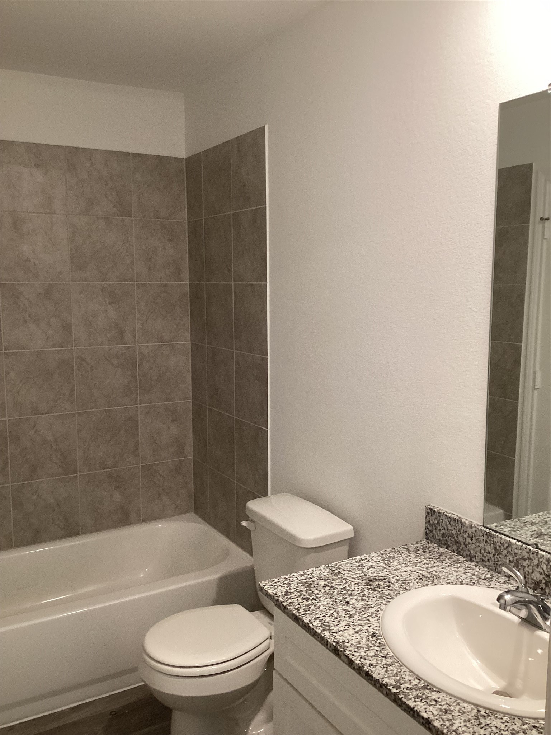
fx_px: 658
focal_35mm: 31
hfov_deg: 45.4
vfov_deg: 58.4
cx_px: 276
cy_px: 368
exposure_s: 1/60
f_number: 2.4
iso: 160
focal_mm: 3.3
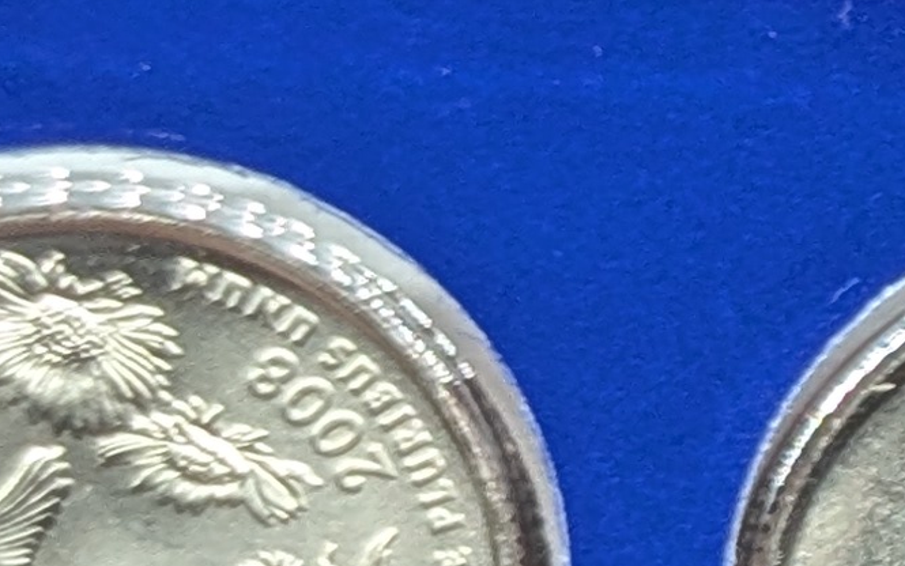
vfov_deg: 4.1
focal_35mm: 319
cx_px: 2133
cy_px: 478
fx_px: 7870
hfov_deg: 6.3
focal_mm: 6.9
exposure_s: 1/33.9
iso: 29
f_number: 1.68
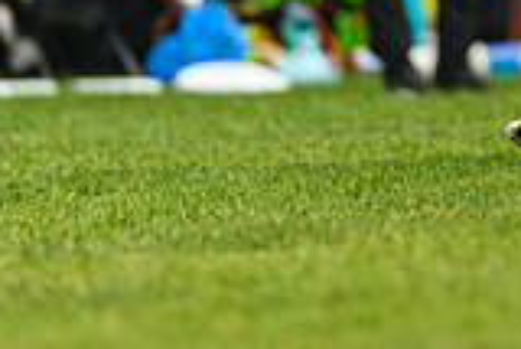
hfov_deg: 1.4
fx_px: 21032
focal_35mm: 1452
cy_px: -246
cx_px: 703
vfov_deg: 0.9
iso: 100
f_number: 3.2
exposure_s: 1/1000
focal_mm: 400
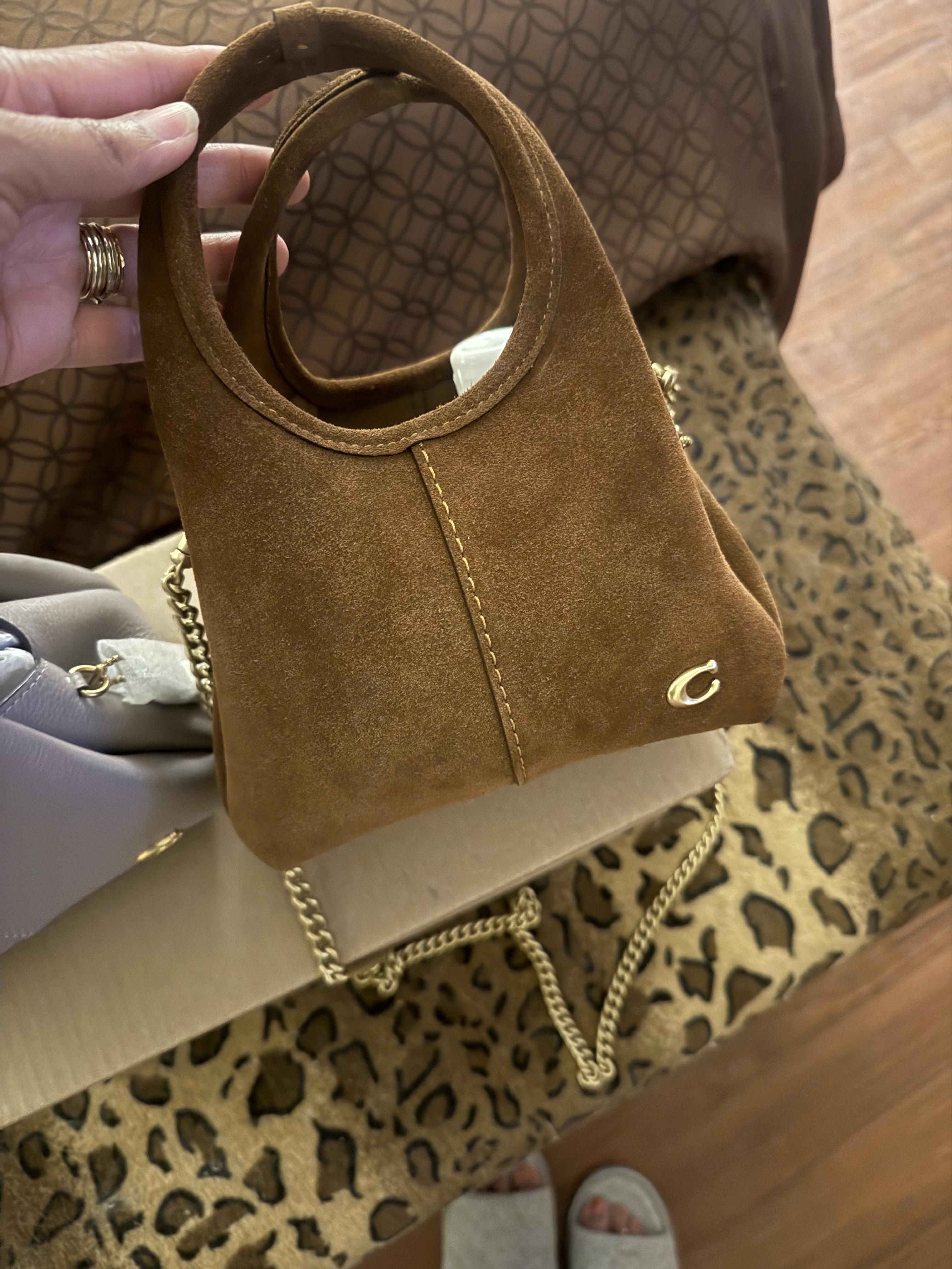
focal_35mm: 24
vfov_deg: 71.6
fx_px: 880
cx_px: 476
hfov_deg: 56.8
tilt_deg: -75.5
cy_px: 634
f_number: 1.78
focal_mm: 6.76
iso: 1000
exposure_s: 1/12
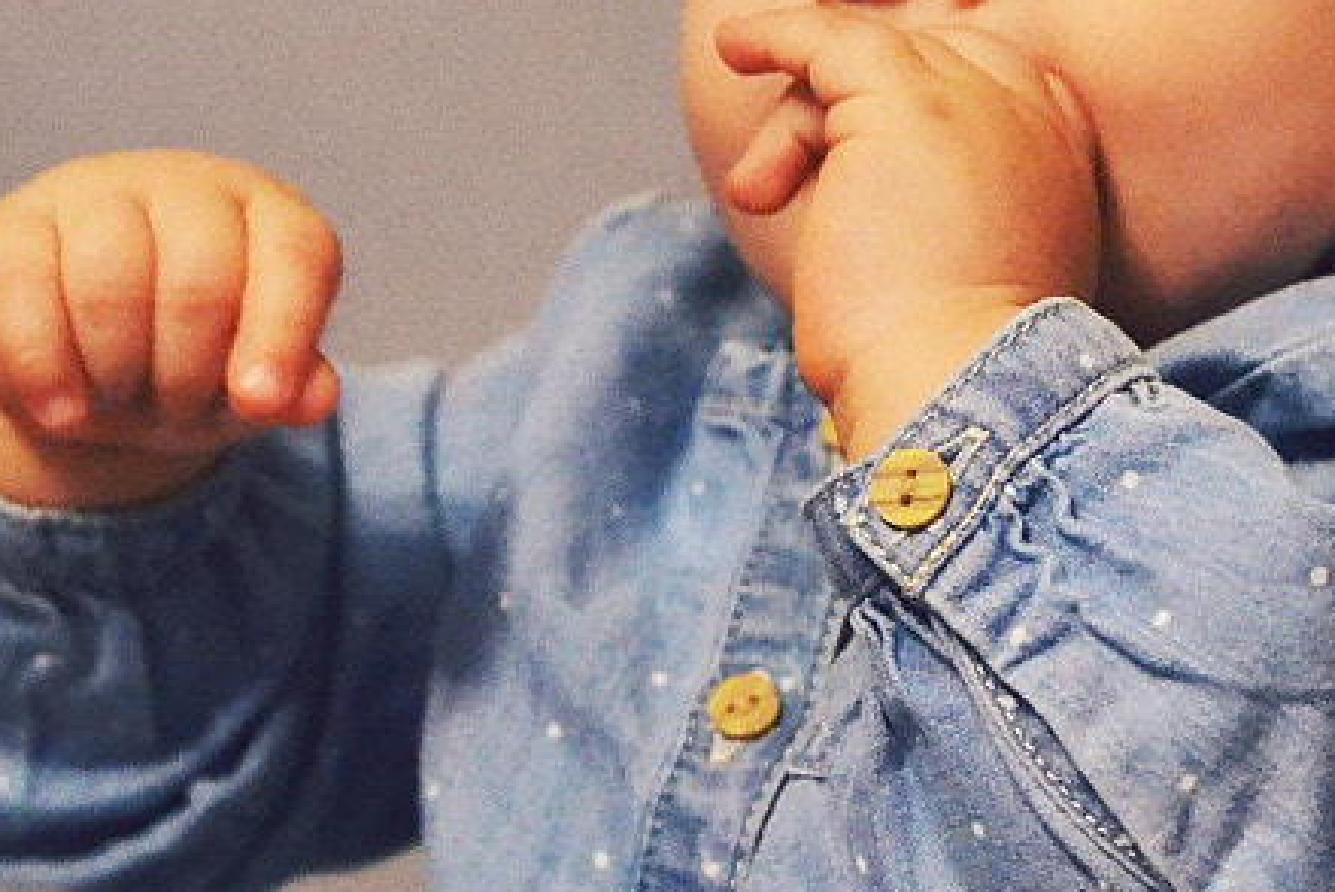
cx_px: 895
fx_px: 4045
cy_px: 414
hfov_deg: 18.7
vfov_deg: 12.6
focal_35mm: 109
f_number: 1.8
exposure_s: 1/80
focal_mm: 20
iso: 3200
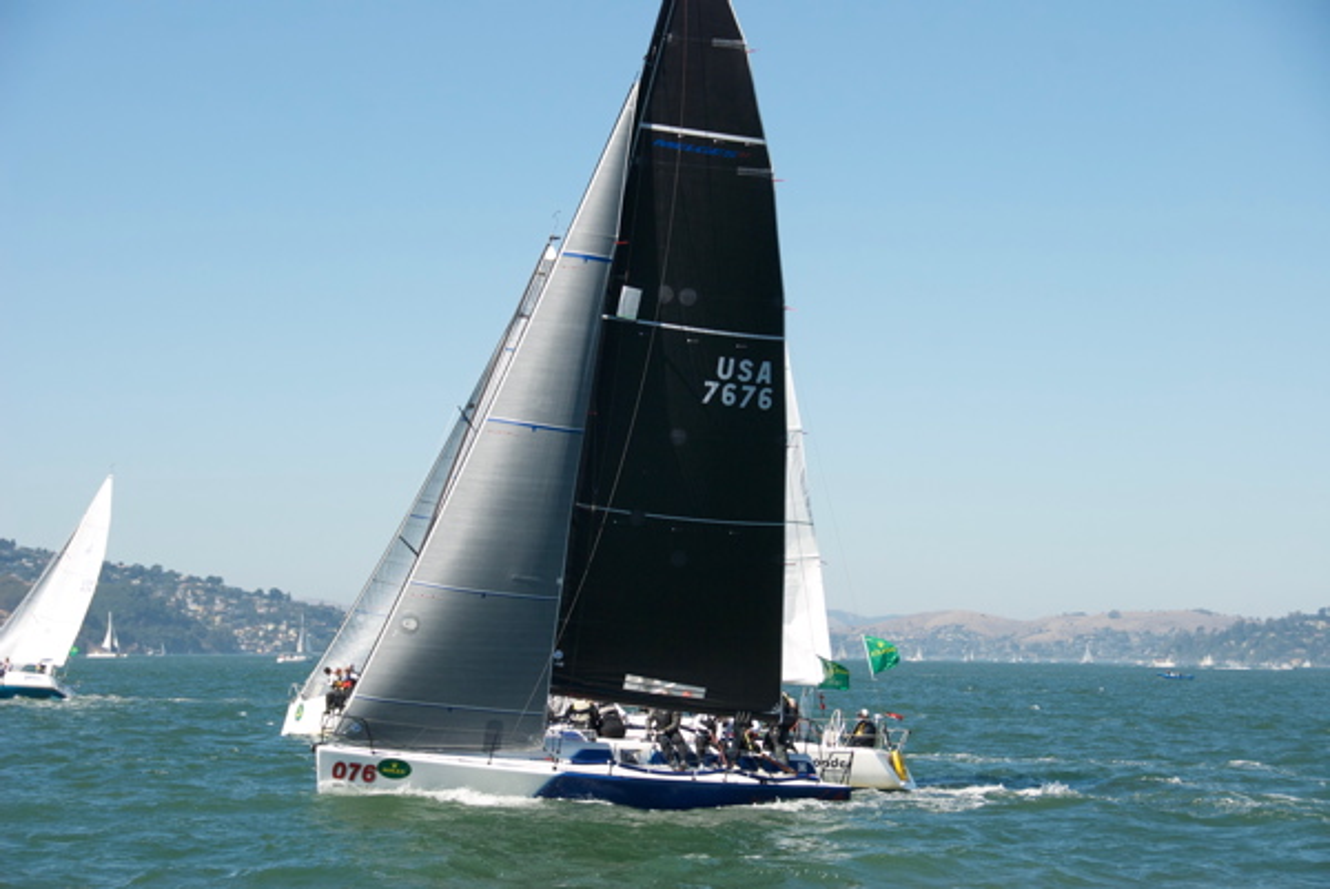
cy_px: 444
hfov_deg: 21.9
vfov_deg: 14.7
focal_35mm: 93
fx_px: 3438
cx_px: 665
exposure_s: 1/800
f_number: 7.1
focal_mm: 62
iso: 320
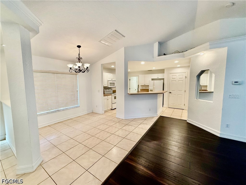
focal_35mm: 14
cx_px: 123
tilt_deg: -5.6
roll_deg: -0.6
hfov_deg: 102.1
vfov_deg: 85.7
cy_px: 92
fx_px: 99
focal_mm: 2.22
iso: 250
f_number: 2.2
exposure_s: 1/120
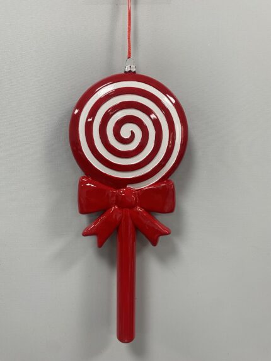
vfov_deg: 67.3
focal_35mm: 26
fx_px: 271
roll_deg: -0.9
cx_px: 136
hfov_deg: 53.1
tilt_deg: -6.9
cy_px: 180
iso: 64
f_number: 1.8
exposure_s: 1/50
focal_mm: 4.25
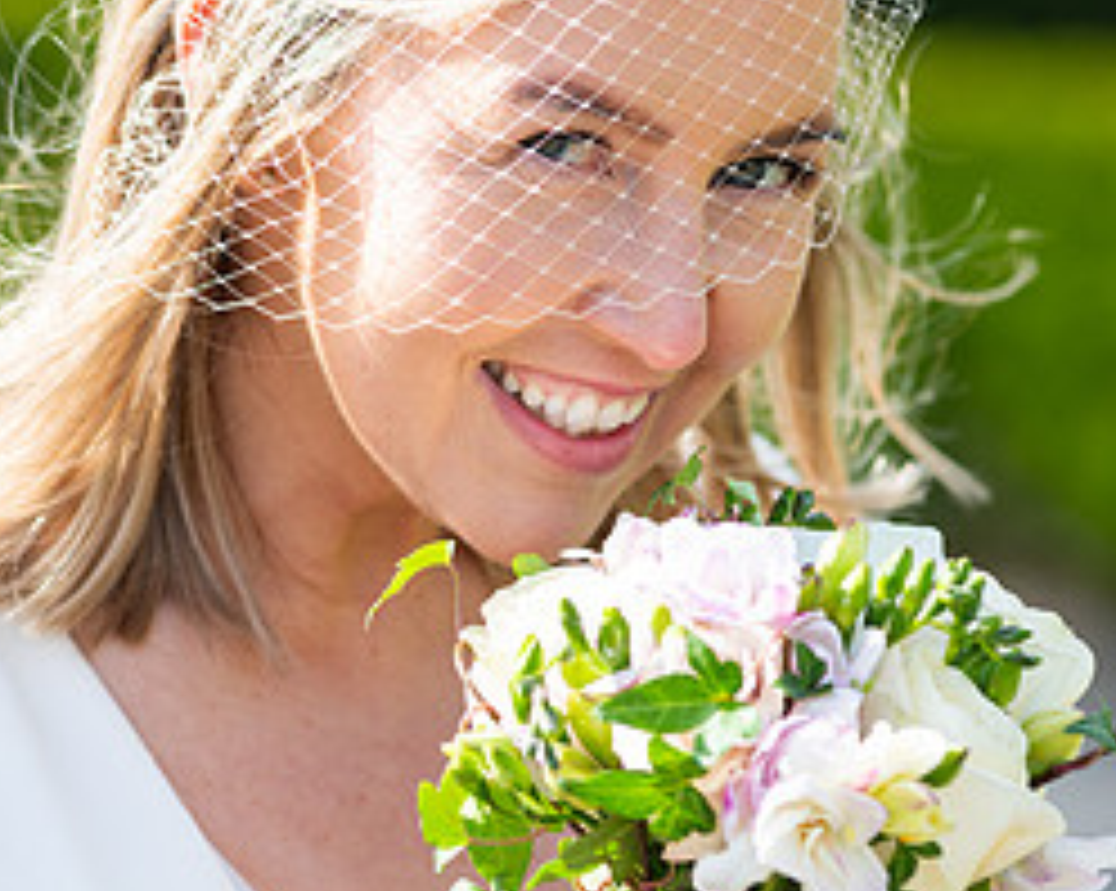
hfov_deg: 9.1
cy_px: 486
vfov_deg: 7.3
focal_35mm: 213
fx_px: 7030
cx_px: 495
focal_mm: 125
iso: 125
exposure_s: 1/500
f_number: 3.5
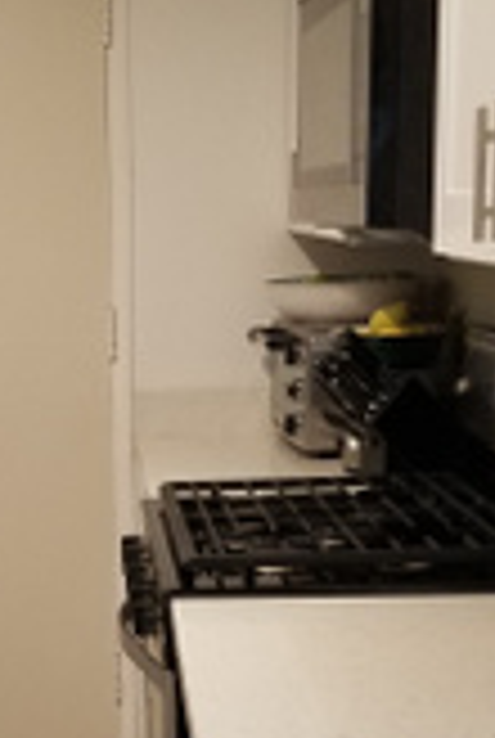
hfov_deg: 16.9
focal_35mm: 79
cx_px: -14
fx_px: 1622
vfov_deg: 24.7
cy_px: 698
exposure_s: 1/30
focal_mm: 4.25
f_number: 1.7
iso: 200
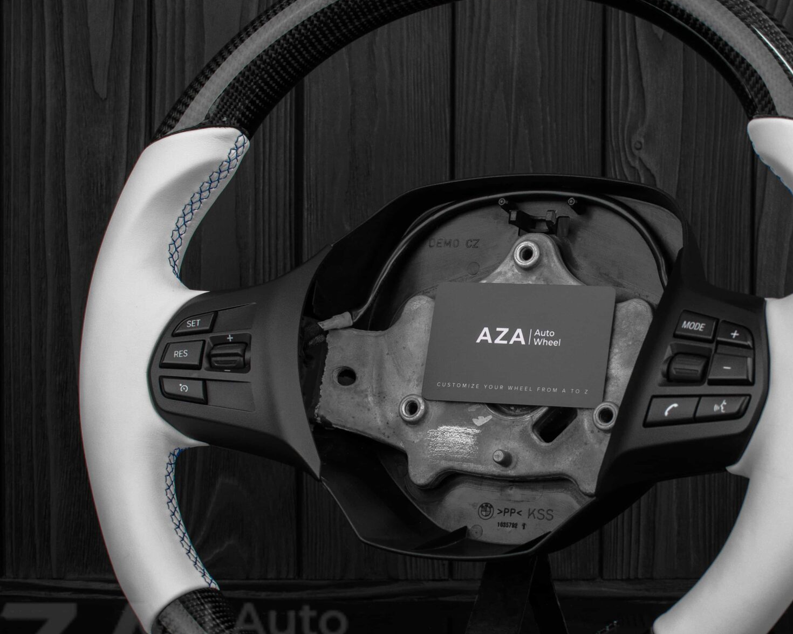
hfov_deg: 22.2
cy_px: 340
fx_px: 2014
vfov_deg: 17.9
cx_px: 501
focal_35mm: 86
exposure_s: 1/125
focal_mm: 35
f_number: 6.3
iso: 500
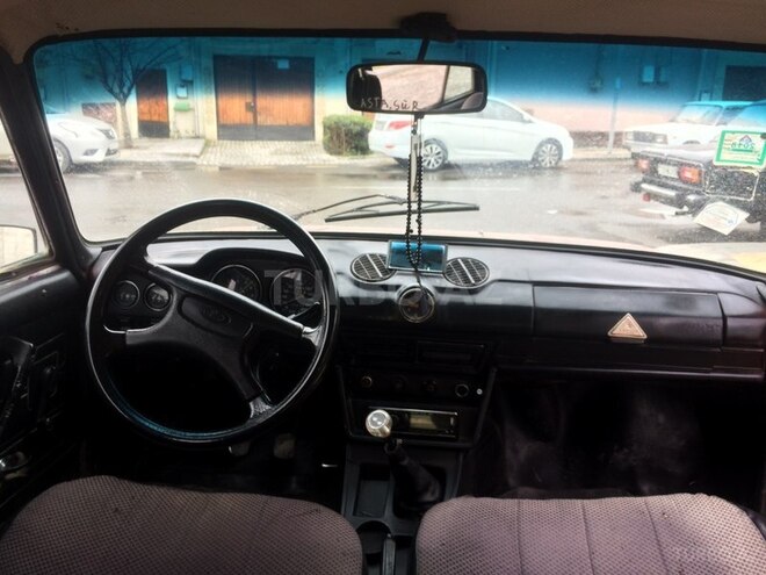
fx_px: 642
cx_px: 383
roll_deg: -0.7
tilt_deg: -17.3
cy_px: 288
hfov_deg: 61.7
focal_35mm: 29
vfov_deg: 48.2
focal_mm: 4.15
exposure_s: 1/33
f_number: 2.2
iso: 50
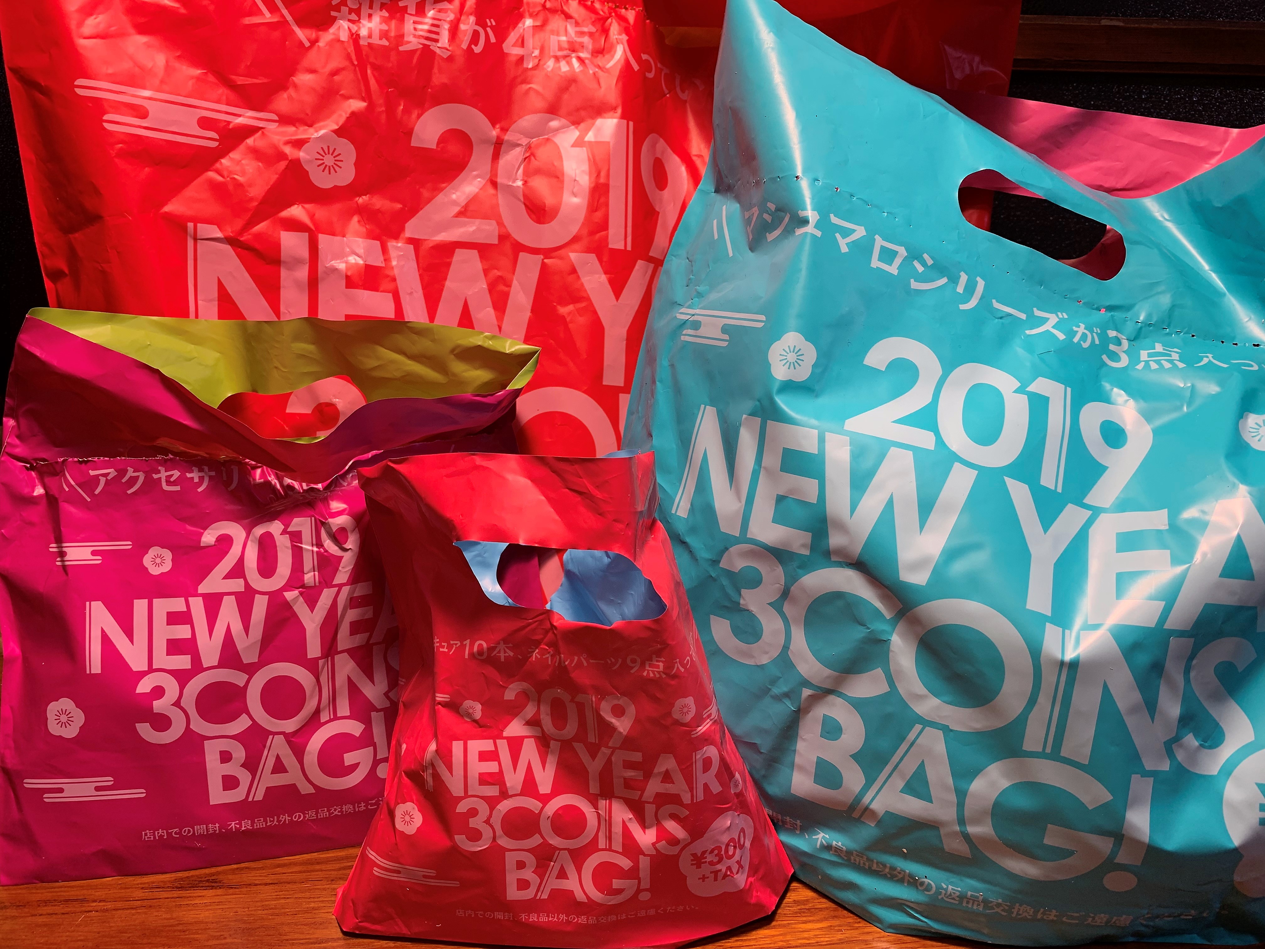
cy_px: 474
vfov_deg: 53.1
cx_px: 632
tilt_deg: -16.8
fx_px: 950
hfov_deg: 67.3
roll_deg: -1.1
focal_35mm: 26
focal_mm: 4.25
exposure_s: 1/60
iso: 50
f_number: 1.8
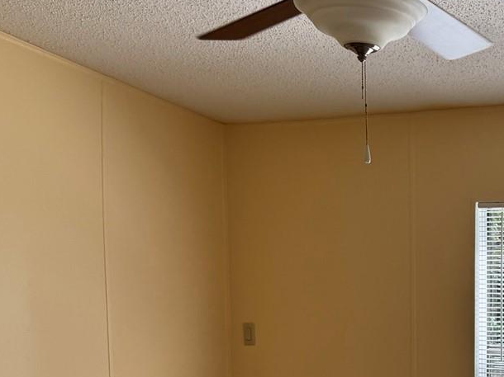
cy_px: 383
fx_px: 917
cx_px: 565
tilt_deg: -4.4
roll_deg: -0.3
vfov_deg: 22.3
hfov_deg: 27.8
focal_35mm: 63
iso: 80
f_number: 1.78
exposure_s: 1/402
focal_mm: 6.76
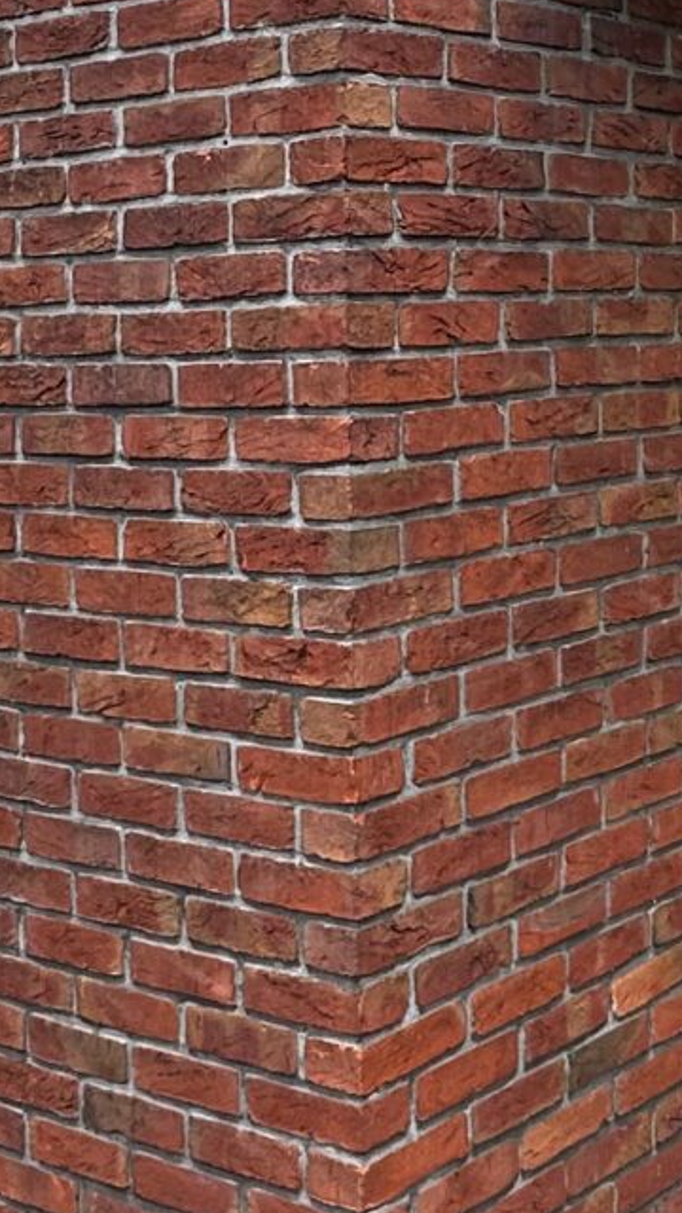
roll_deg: +1.3
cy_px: 218
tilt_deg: +3.1
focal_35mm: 61
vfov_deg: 33.2
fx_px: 1961
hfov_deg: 19.3
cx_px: 627
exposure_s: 1/187
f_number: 2.2
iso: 40
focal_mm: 2.22
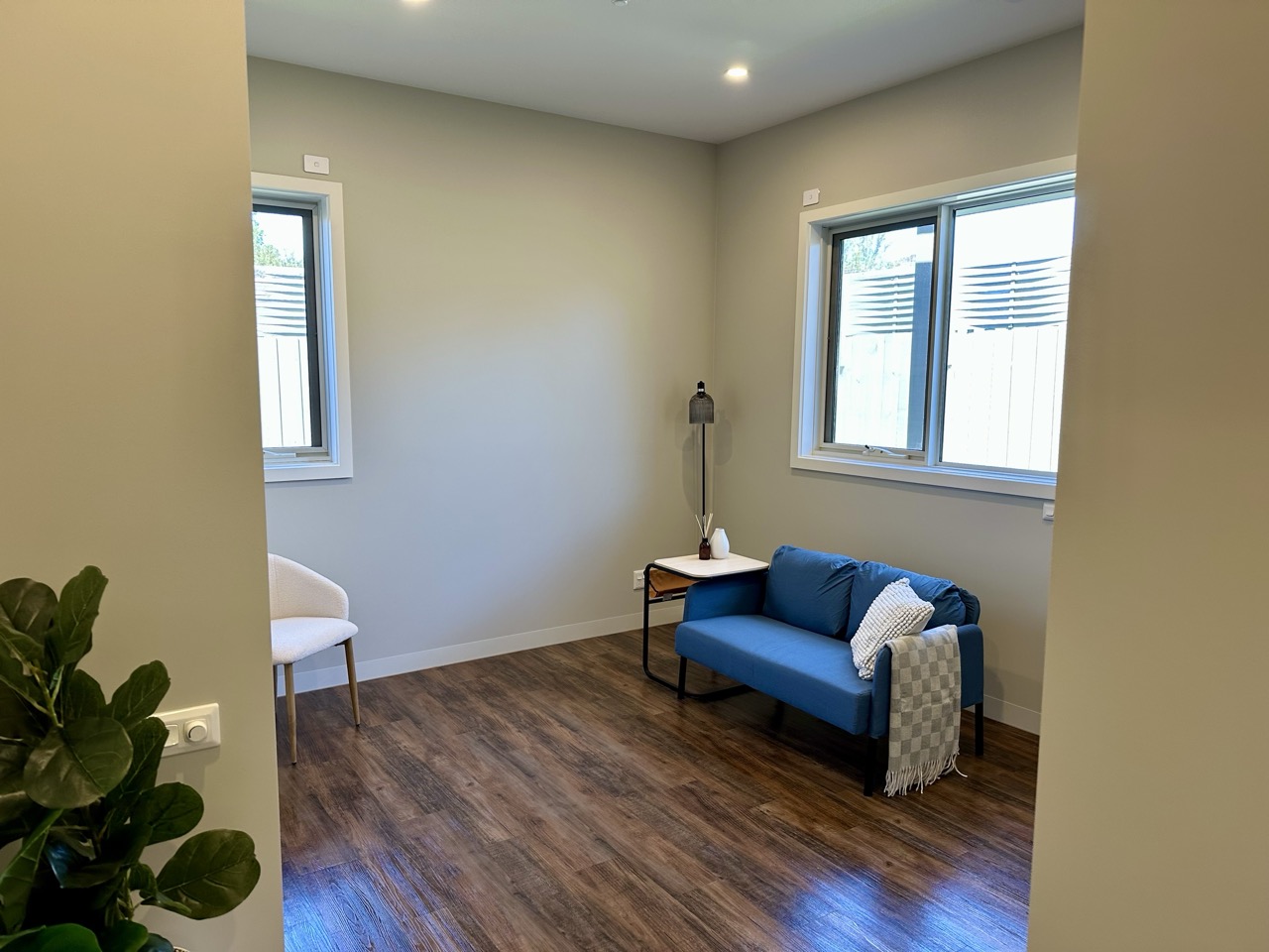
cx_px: 634
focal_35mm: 24
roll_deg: -1.3
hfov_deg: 71.6
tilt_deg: -5.7
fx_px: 880
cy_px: 476
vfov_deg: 56.8
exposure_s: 1/100
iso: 125
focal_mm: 6.86
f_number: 1.78
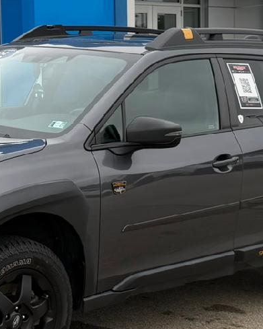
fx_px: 895
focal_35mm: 92
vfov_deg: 20.8
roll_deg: +1.8
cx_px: 7
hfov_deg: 16.4
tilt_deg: -4.1
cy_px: 129
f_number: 1.78
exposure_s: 1/750
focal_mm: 6.76
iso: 100
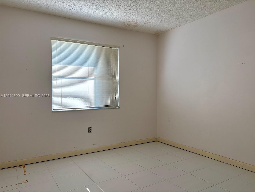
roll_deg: +0.3
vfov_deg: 53.1
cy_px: 96
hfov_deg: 67.3
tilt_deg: -0.7
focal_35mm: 26
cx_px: 128
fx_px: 192
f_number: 1.6
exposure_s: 1/227
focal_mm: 5.96
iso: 64
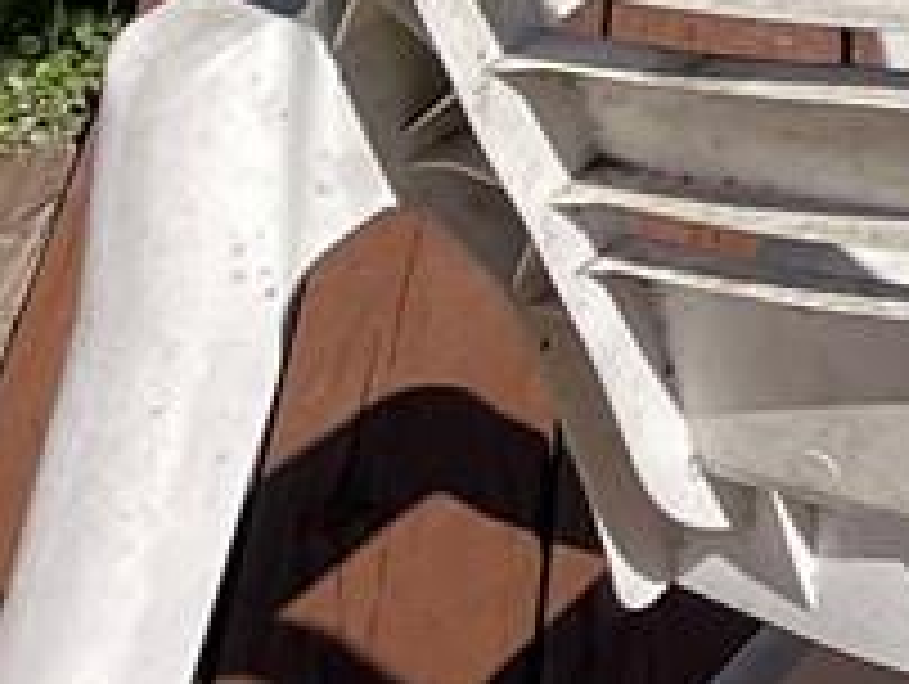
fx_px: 5206
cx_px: 3492
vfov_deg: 6.8
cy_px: -1310
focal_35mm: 198
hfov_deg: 7.5
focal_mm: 5.1
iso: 32
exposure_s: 1/4202
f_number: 1.6
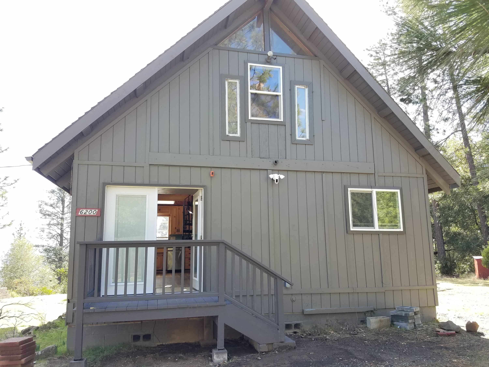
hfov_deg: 67.3
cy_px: 184
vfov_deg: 53.1
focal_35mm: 26
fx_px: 367
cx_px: 244
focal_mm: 4.2
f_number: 1.7
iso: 50
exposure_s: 1/232
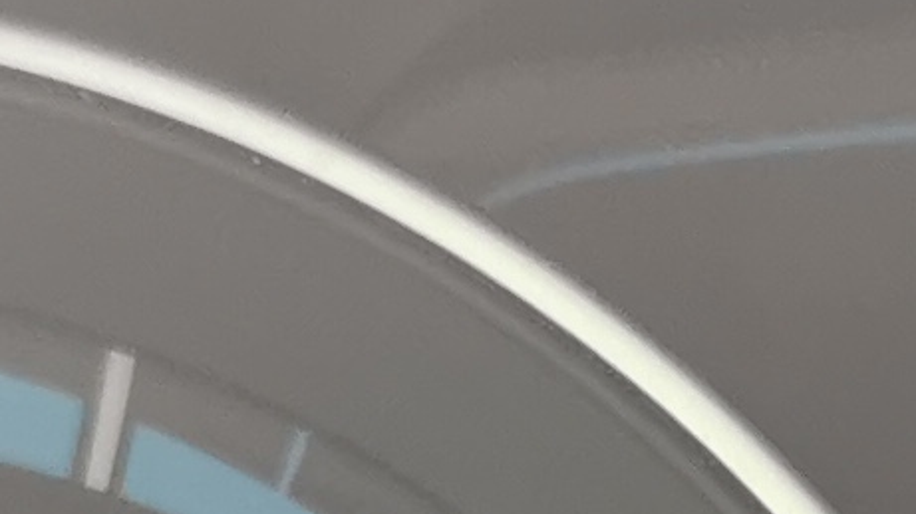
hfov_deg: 9.2
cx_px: 1001
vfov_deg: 5.0
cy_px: 1290
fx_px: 5658
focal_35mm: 233
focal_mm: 5.56
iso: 160
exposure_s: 1/100
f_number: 1.6
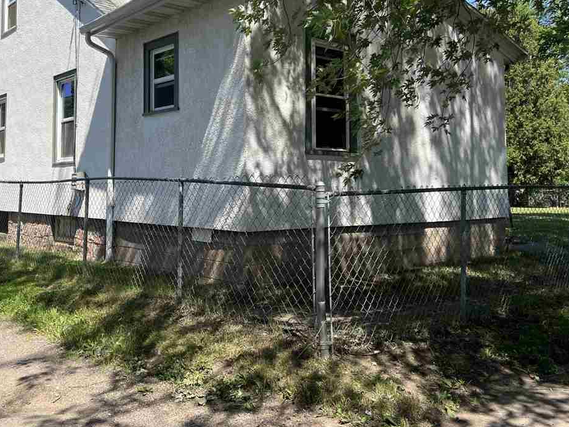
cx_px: 233
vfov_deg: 39.3
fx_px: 592
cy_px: 147
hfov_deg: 51.1
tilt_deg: +5.7
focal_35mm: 36
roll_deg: +0.7
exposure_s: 1/2299
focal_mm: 5.7
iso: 50
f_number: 1.5
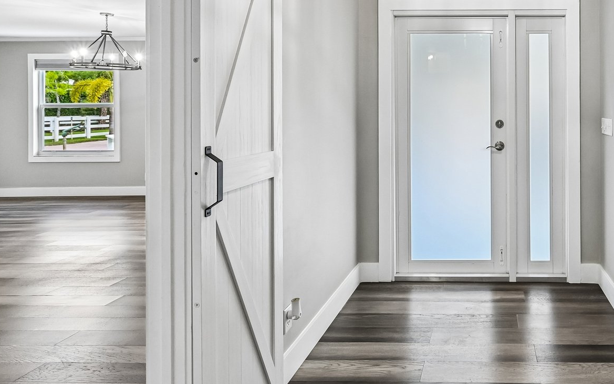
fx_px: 418
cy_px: 114
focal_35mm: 25
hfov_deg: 66.7
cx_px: 481
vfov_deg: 48.0
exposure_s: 1/320
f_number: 8
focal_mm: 14
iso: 2500
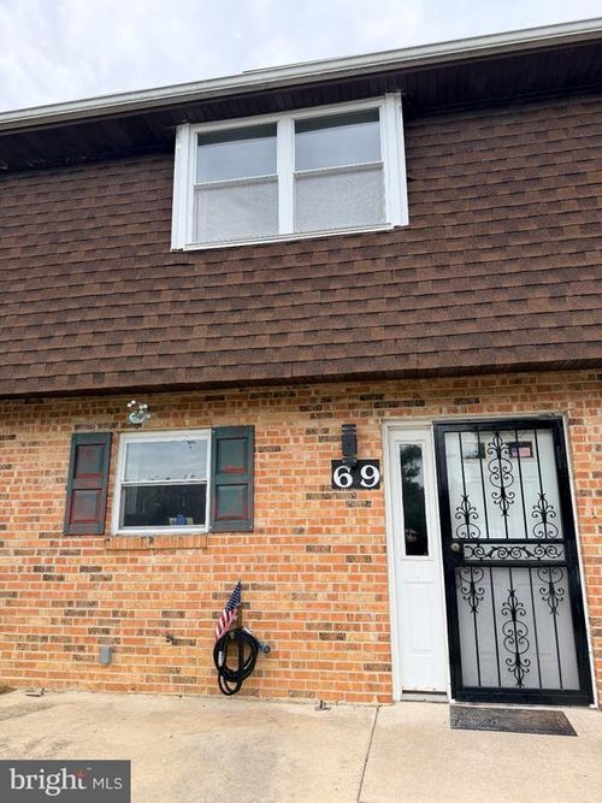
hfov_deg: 56.8
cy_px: 402
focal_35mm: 24
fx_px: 557
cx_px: 301
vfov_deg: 71.6
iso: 100
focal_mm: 6.76
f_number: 1.78
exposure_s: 1/2611
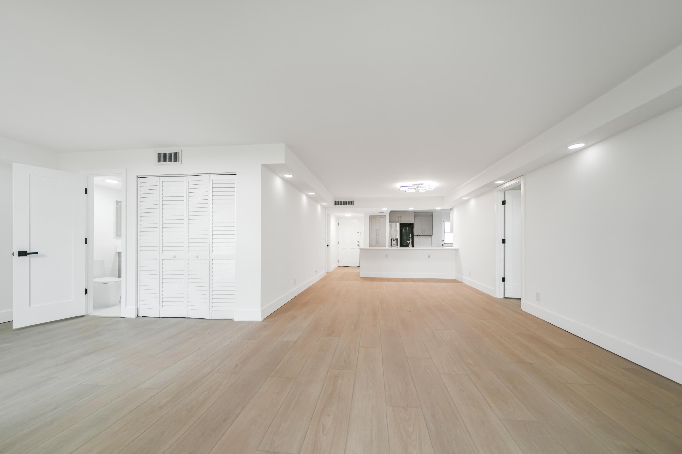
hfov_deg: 112.6
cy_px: 227
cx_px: 341
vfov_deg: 90.0
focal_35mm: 12
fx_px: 227
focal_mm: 12
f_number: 4
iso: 500
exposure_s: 1/160
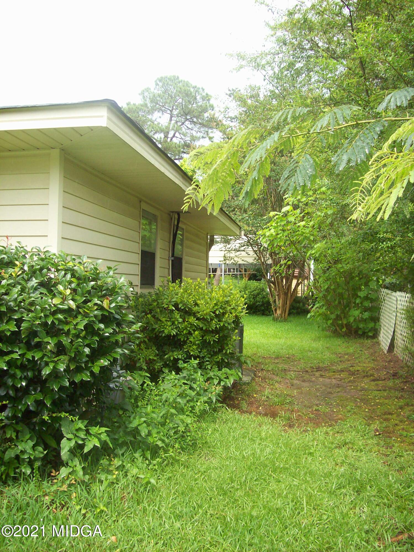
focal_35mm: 36
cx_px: 207
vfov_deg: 51.4
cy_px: 276
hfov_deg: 39.6
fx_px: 575
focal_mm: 6
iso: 80
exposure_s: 1/181
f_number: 2.7
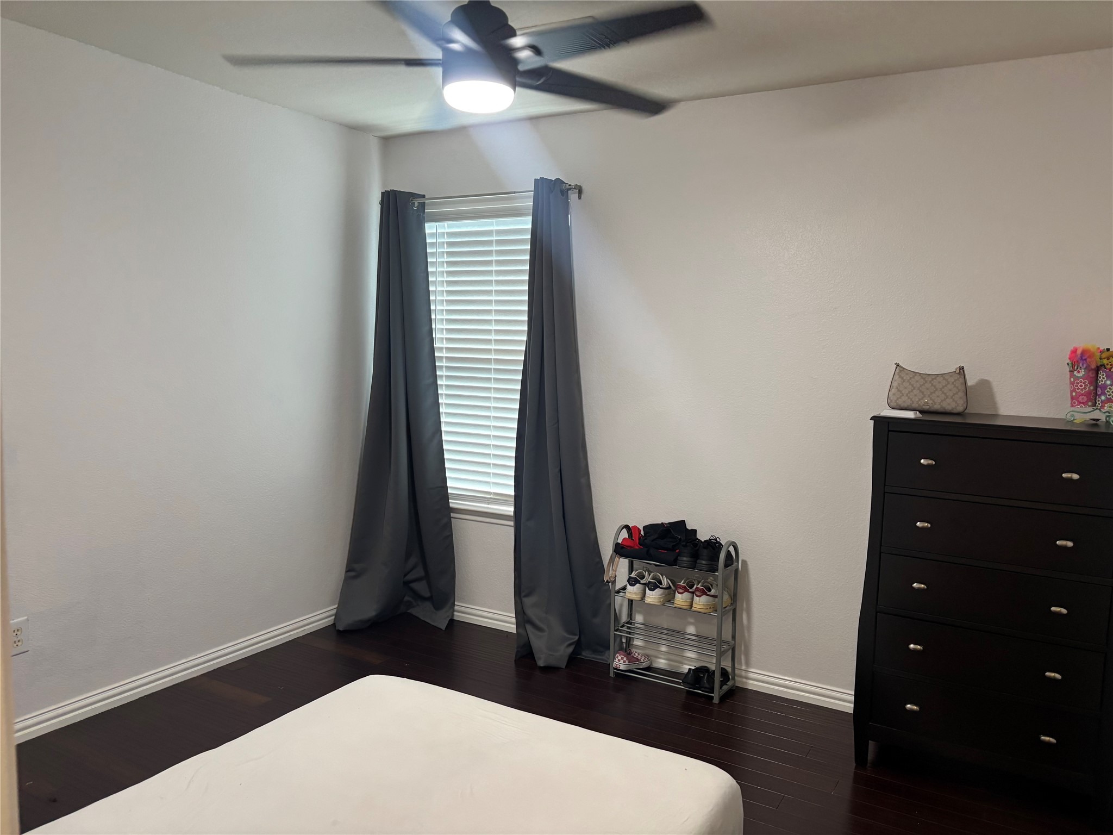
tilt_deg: -6.5
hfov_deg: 67.3
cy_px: 418
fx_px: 836
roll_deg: -1.7
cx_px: 556
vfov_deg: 53.1
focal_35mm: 26
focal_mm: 5.96
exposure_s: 1/60
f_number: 1.6
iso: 200
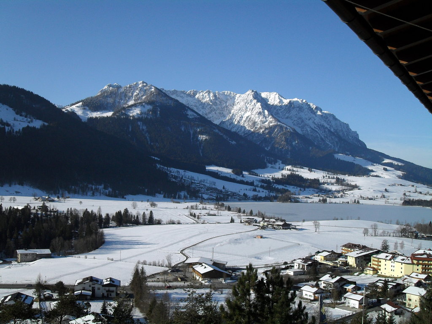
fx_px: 499
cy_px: 162
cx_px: 216
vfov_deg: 36.0
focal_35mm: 40
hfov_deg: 46.8
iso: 100
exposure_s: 1/180
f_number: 10
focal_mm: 7
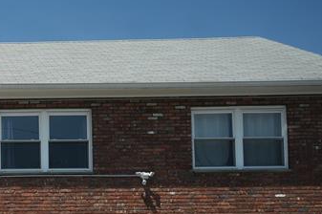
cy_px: 231
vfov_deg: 18.0
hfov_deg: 24.2
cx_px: -99
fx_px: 652
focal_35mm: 73
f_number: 4
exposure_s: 1/160
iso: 100
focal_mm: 24
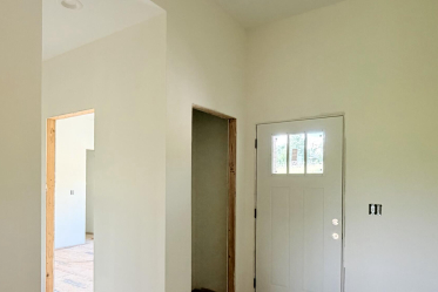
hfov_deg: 69.3
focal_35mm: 26
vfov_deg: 49.2
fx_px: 316
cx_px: 201
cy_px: 181
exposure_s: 1/121
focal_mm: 2.22
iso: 250
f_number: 2.2
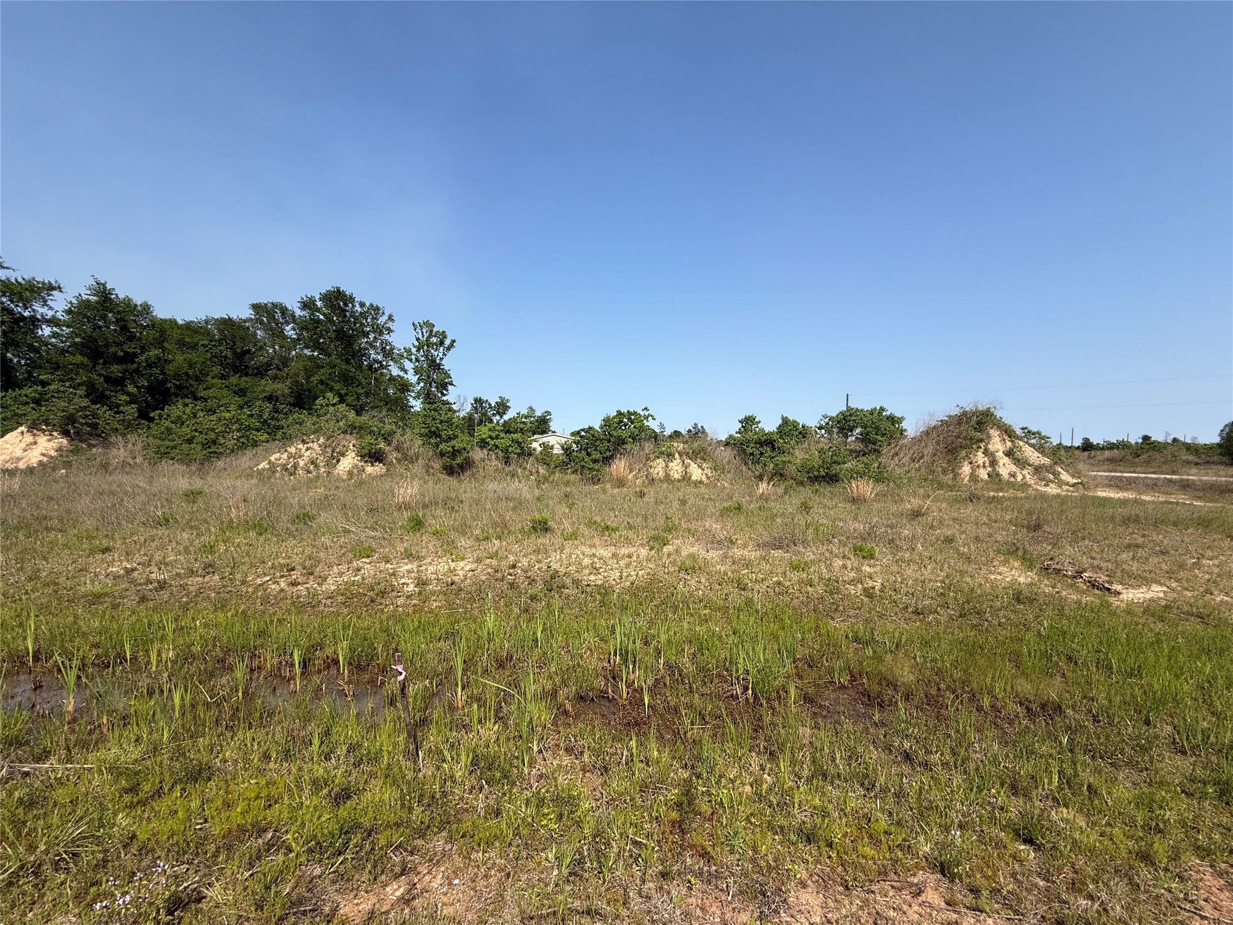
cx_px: 616
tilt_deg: -1.7
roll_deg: -0.5
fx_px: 499
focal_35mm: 14
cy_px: 462
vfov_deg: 85.7
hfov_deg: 102.1
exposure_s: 1/2165
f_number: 2.2
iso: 50
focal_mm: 2.22
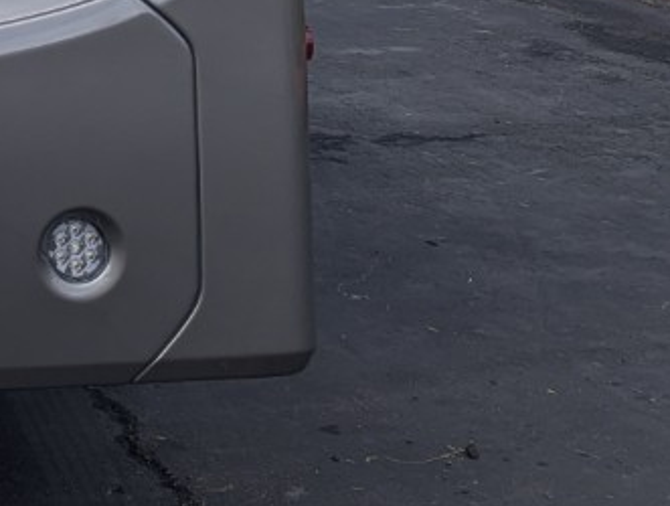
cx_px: -436
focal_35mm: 101
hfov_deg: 16.9
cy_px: -484
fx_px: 1960
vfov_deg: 12.9
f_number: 1.85
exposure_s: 1/2309
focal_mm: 6.81
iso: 47
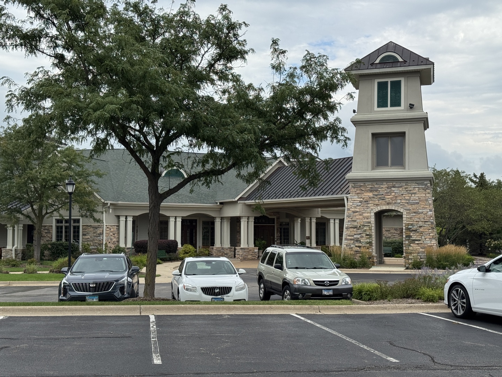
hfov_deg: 39.7
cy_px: 188
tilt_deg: +3.0
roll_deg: -0.5
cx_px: 251
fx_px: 696
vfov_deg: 30.3
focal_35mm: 48
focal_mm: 6.76
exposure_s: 1/2959
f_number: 1.78
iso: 64
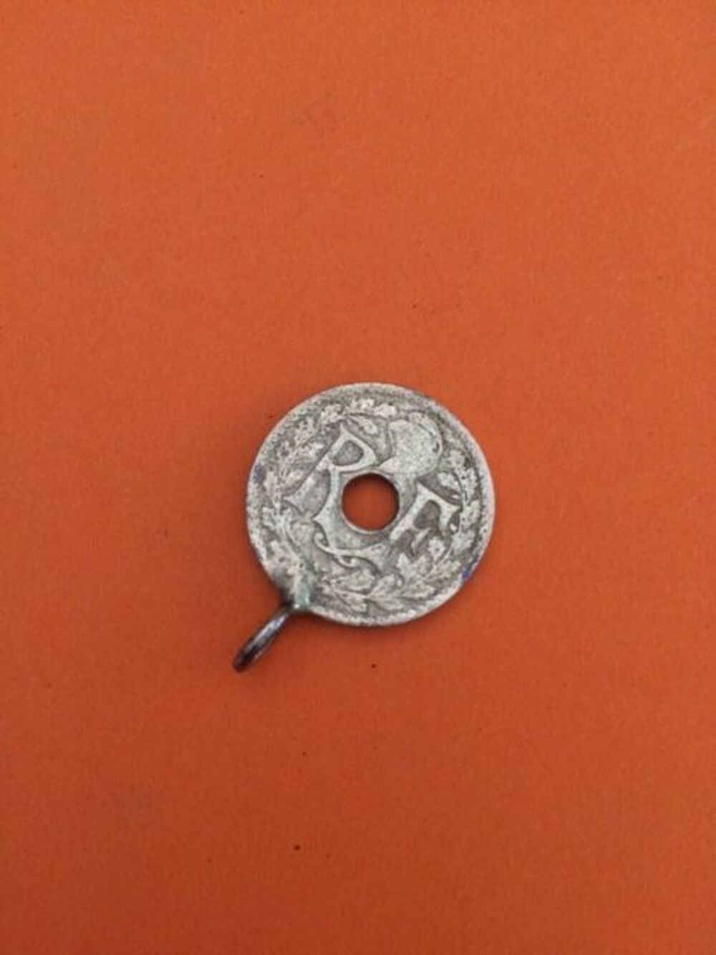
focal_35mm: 29
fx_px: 800
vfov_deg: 61.7
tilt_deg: -82.6
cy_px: 478
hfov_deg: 48.2
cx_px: 358
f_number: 2.2
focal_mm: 4.15
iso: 320
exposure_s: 1/20
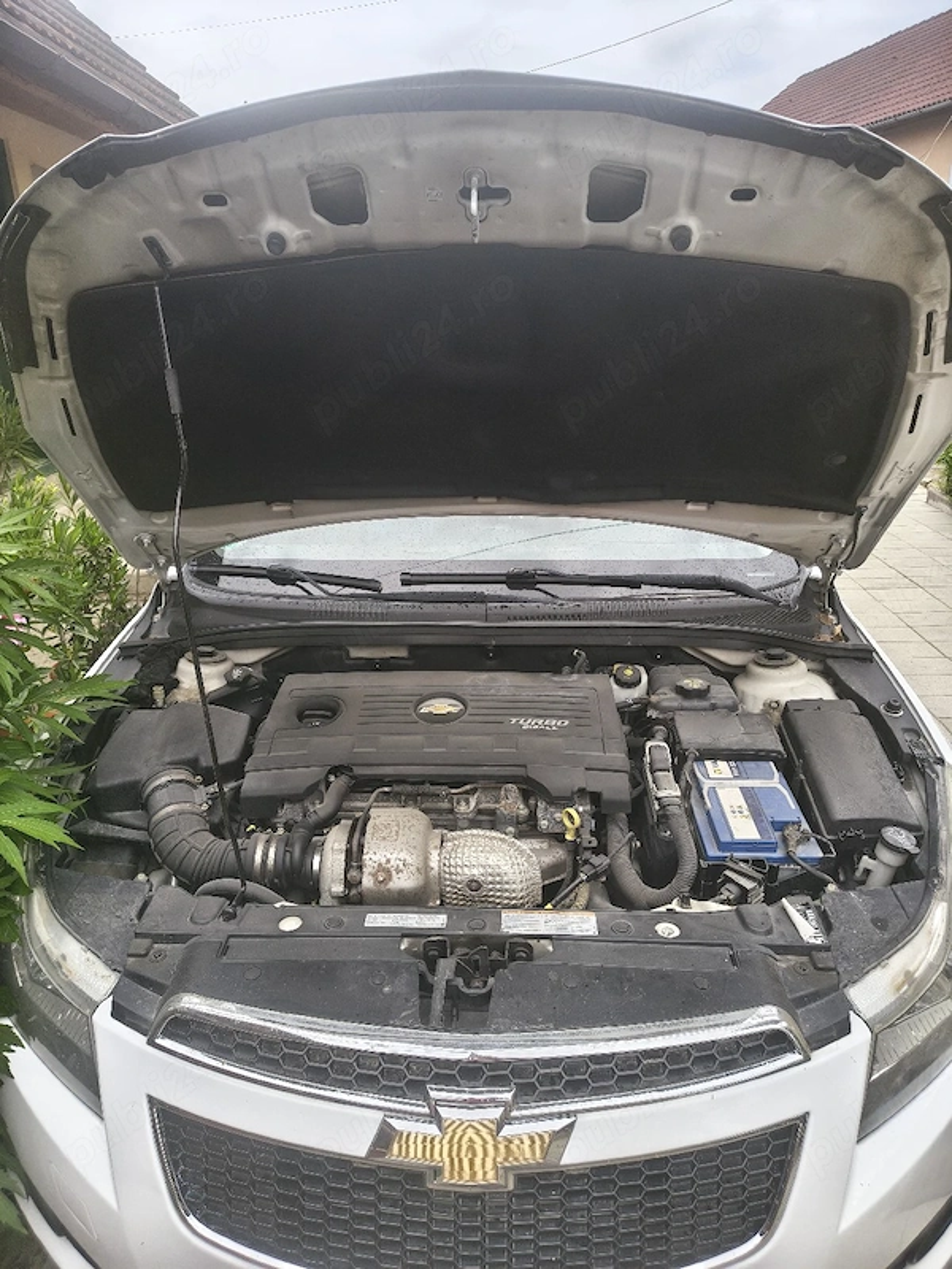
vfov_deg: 71.6
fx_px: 880
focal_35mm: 24
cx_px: 476
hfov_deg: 56.8
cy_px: 634
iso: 100
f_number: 1.8
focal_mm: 5.56
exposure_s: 1/123
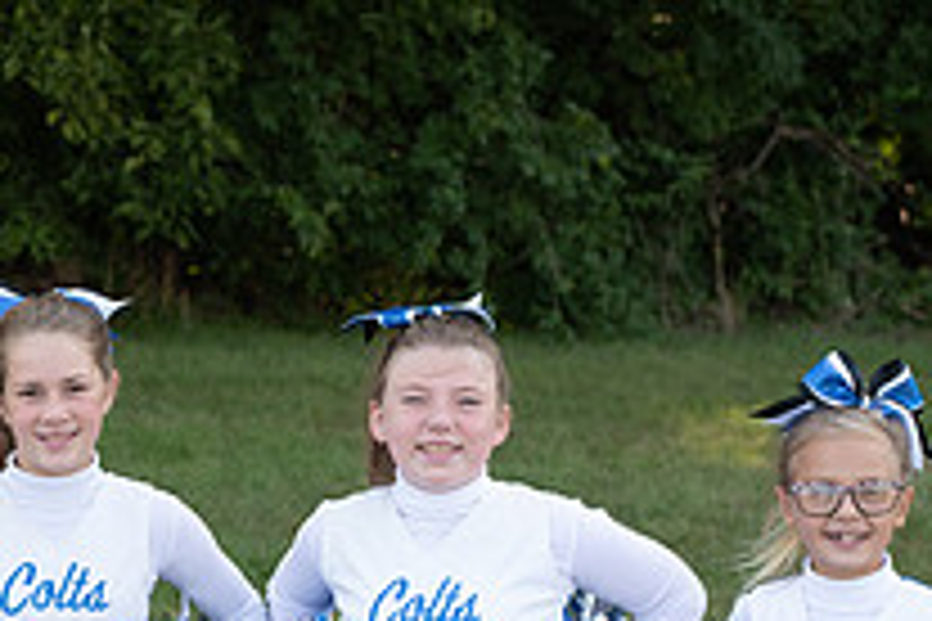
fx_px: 3624
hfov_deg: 14.4
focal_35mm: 140
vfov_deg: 9.7
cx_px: 9
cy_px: 691
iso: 800
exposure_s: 1/1250
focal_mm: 50
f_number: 4
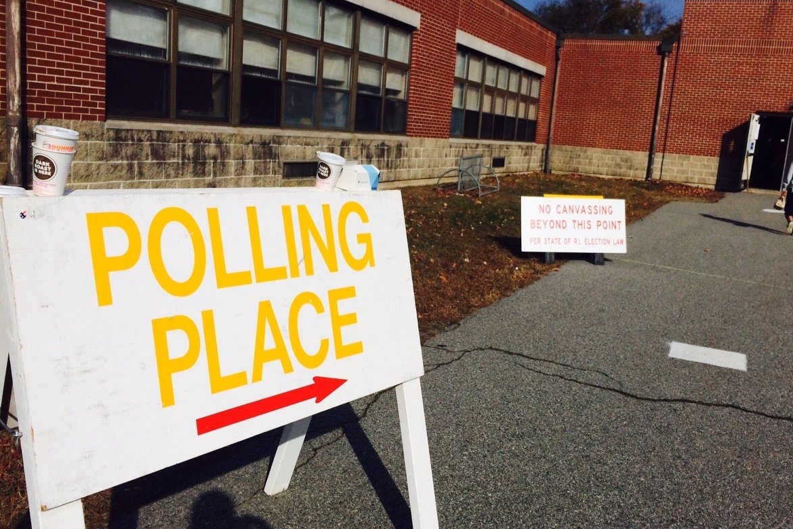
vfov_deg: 41.1
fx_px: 705
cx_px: 406
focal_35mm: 32
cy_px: 271
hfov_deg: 58.7
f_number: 2.2
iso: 40
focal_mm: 4.12
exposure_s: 1/10309
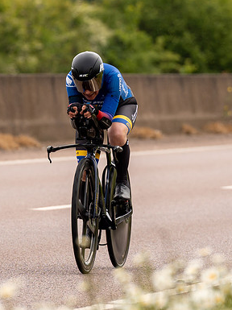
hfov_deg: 2.4
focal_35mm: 623
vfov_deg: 3.2
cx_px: 75
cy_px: 87
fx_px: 5576
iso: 125
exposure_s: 1/800
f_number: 4
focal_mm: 200
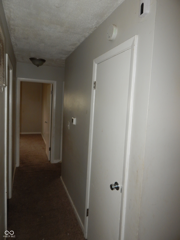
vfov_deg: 76.4
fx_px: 153
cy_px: 120
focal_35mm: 22
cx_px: 90
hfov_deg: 61.1
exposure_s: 1/30
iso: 200
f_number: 3
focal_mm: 4
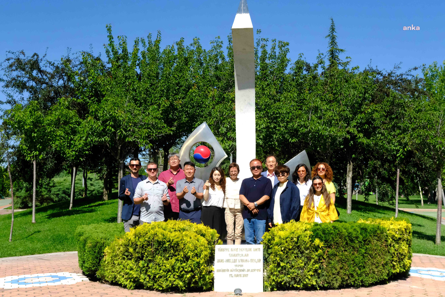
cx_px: 222
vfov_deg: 25.1
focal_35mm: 54
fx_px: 667
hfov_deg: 36.9
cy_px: 148
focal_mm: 35.8
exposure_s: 1/7000
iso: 3200
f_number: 8
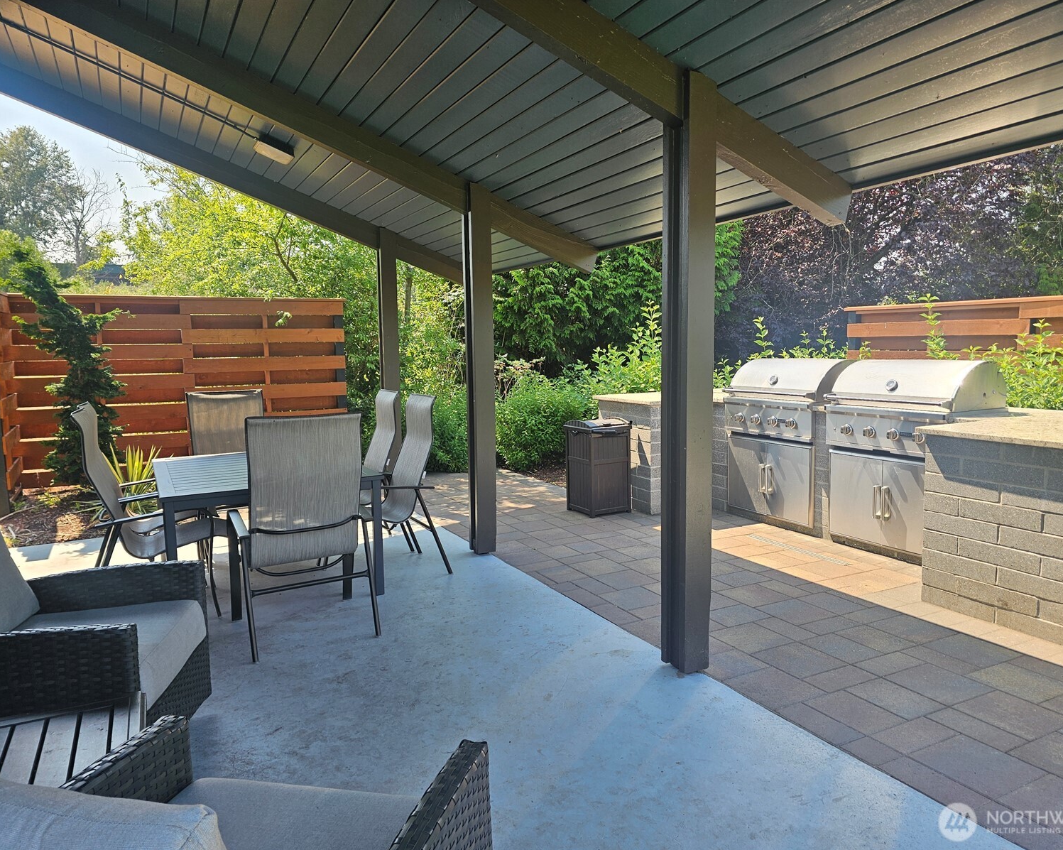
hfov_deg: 70.3
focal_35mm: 24
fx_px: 755
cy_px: 425
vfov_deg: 58.8
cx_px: 555
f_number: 1.7
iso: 12
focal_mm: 6.3
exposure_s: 1/180
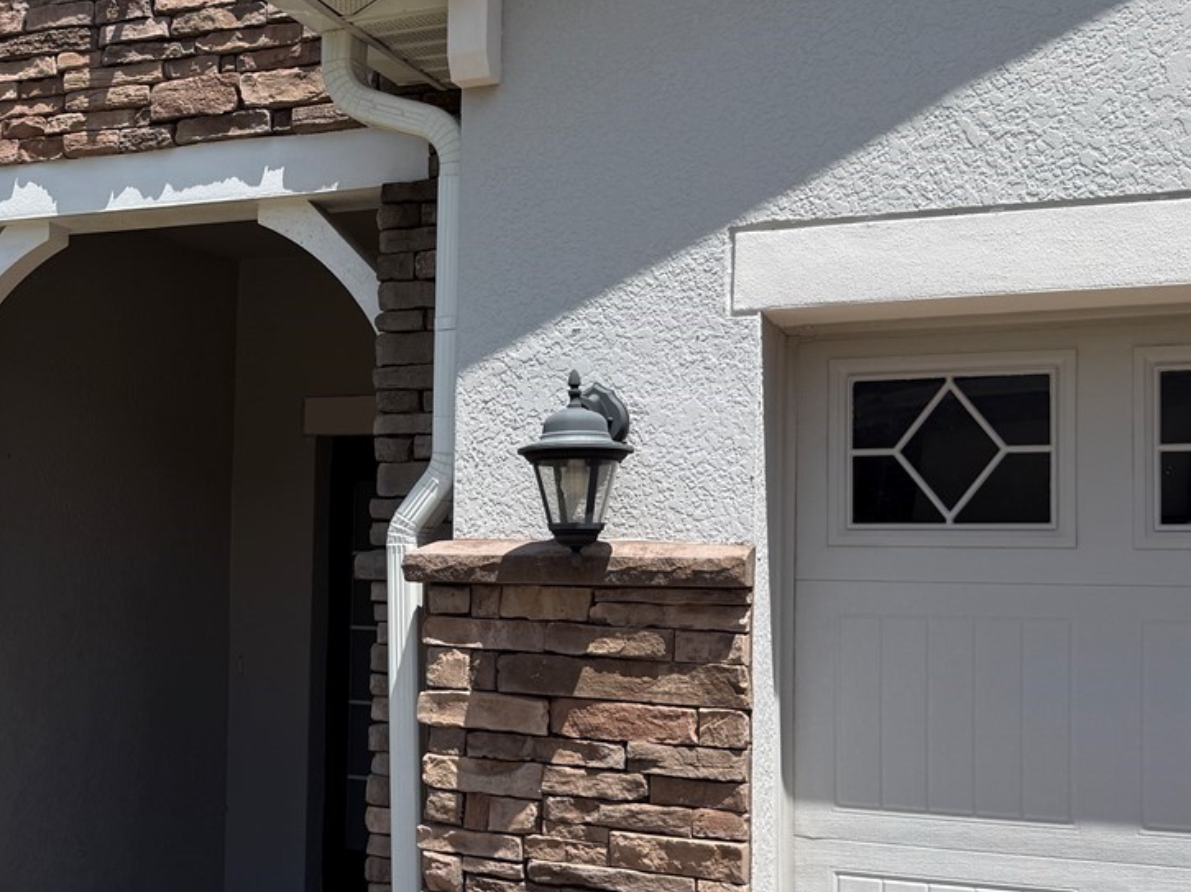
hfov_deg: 35.2
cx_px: 256
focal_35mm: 53
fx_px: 1823
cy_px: 491
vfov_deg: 27.5
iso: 80
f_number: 1.78
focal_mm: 6.76
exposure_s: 1/4975
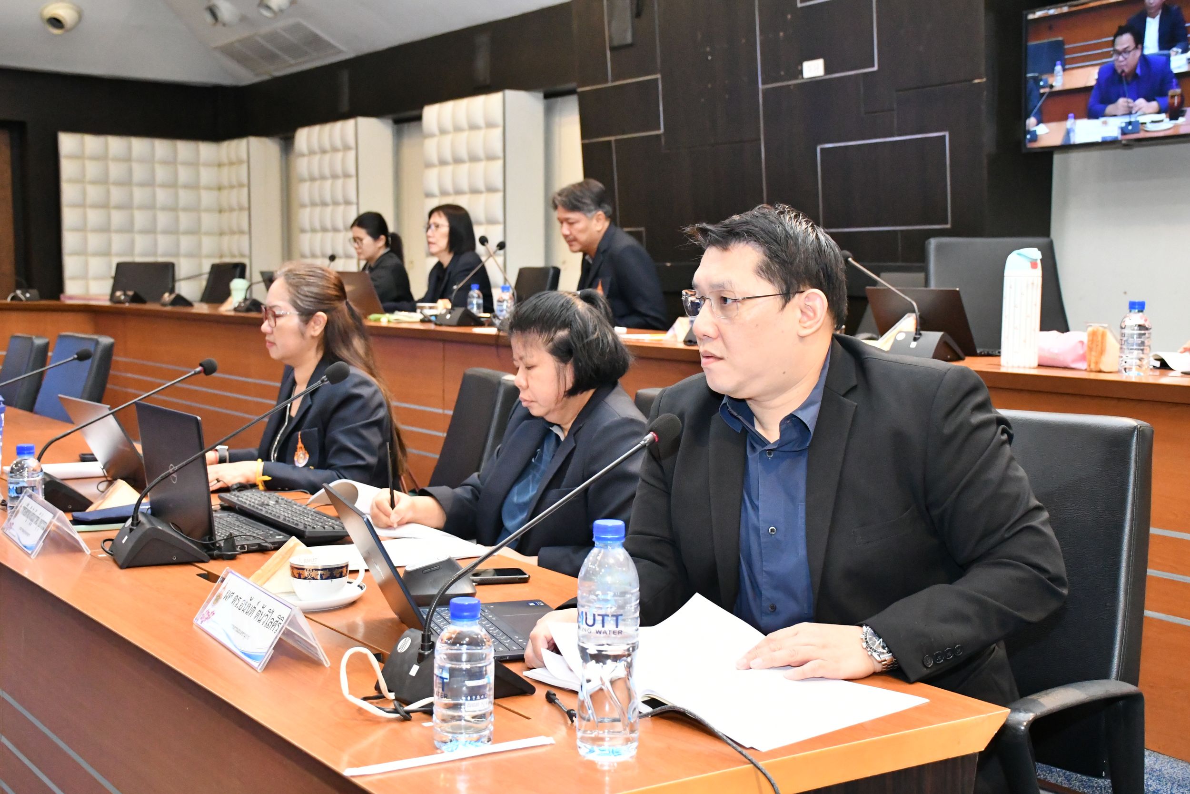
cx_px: 595
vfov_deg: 28.1
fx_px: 1587
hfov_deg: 41.1
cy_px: 397
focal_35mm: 48
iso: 6400
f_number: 6.3
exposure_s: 1/160
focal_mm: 32
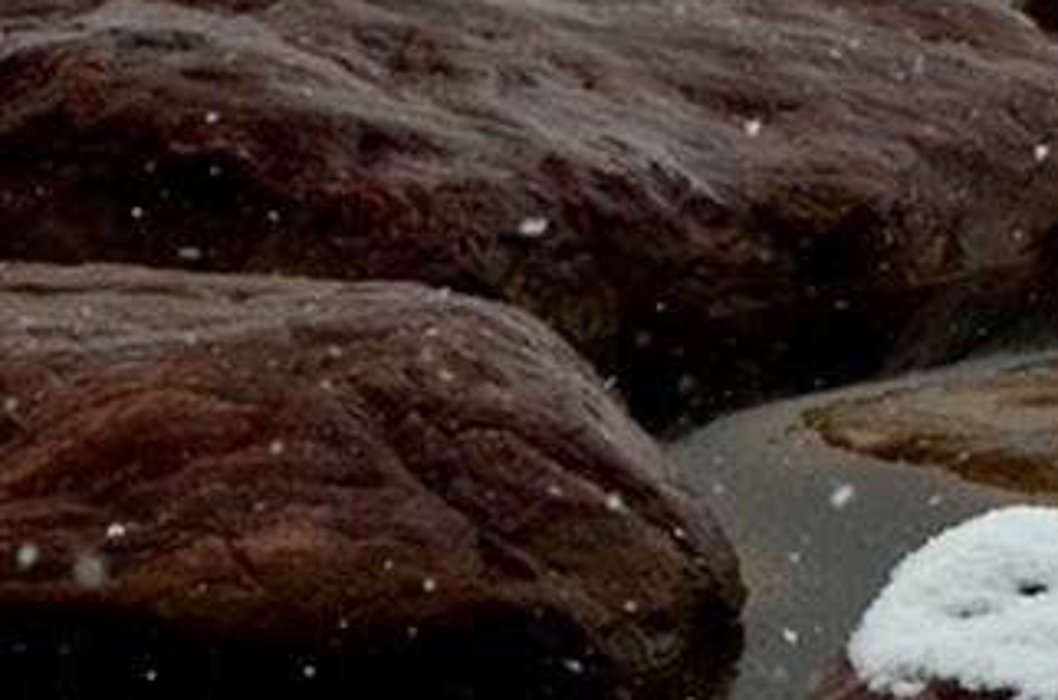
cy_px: 892
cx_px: 1030
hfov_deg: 5.5
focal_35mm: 377
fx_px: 11052
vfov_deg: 3.6
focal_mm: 50
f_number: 8
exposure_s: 1/400
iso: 1000
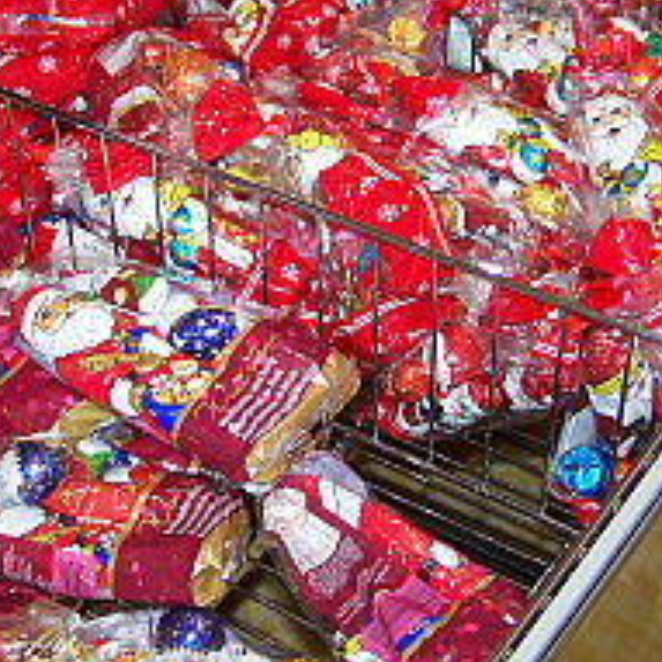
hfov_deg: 21.8
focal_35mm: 79
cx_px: 184
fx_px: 1709
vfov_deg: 21.8
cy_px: 229
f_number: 2.8
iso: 80
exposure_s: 1/60
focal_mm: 6.3
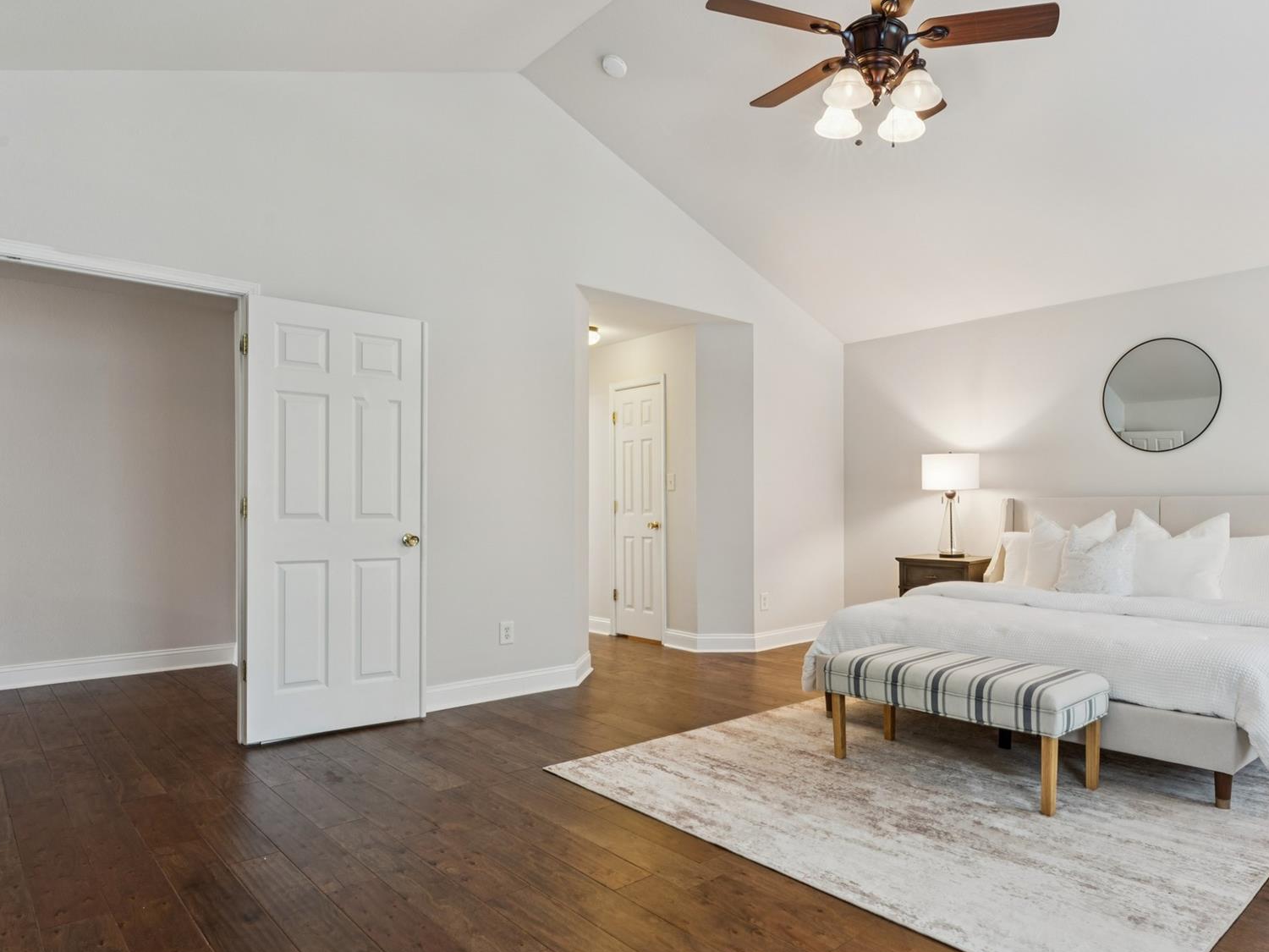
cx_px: 772
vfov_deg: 61.9
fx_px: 794
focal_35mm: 22
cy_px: 496
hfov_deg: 76.3
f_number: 13
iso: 100
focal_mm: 16.5
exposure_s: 1.3
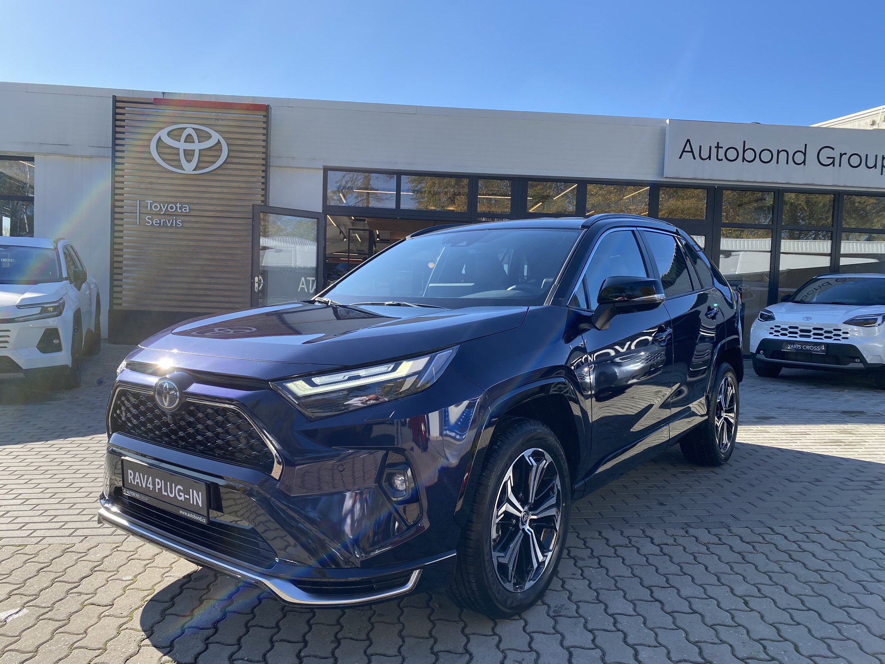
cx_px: 442
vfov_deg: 53.1
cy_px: 332
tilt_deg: -3.4
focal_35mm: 26
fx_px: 665
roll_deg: -2.9
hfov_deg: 67.3
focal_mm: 4.25
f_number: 1.8
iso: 32
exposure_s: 1/1258
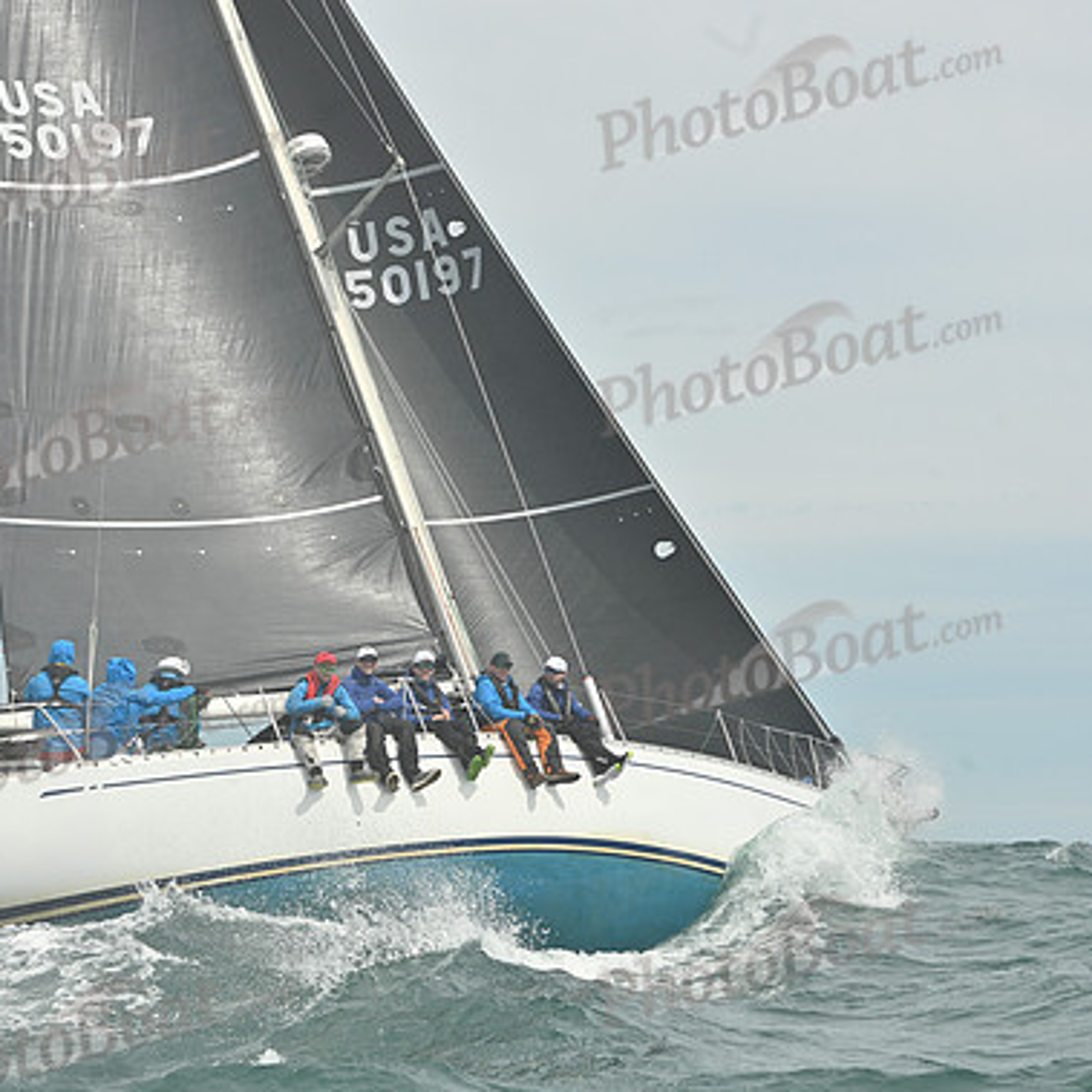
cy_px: 552
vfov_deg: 19.1
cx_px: 449
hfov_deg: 19.1
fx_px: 3248
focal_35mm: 91
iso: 320
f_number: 10
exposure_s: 1/1250
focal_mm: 70
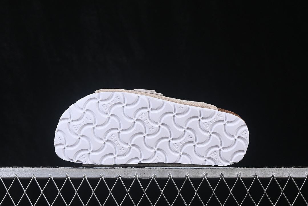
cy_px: 103
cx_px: 154
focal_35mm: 75
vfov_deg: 18.2
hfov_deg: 27.0
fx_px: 642
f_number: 8
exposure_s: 1/80
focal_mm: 50
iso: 160
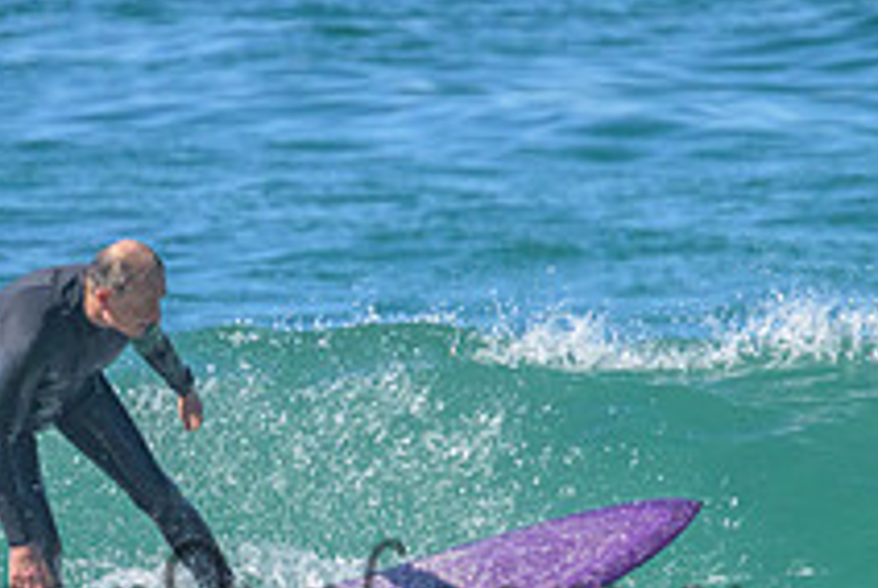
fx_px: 42055
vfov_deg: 0.8
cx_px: 344
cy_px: 569
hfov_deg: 1.2
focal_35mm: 1722
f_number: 11
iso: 2800
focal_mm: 630
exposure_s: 1/2000
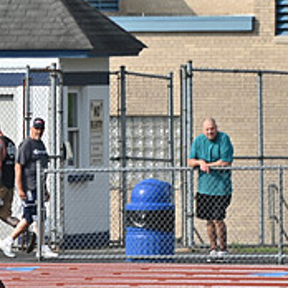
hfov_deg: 2.3
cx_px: -33
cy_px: 300
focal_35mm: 767
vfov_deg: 2.3
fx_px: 7220
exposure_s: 1/800
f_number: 5.6
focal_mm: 180
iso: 100
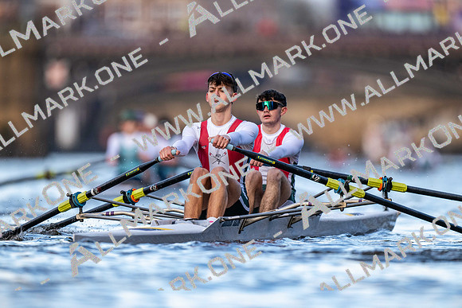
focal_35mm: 600
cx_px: 231
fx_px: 7701
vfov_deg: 2.3
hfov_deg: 3.4
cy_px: 154
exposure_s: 1/2500
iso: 1250
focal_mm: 600
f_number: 4
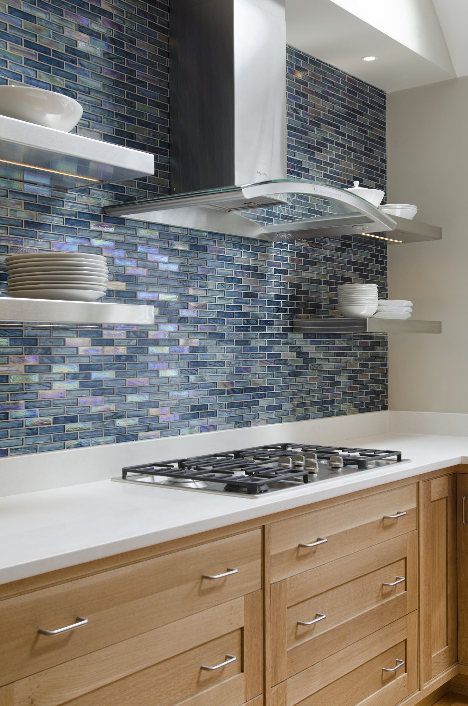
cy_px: 353
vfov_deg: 43.7
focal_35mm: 45
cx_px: 234
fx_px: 881
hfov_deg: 29.7
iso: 100
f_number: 5.6
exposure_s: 1/5
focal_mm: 30
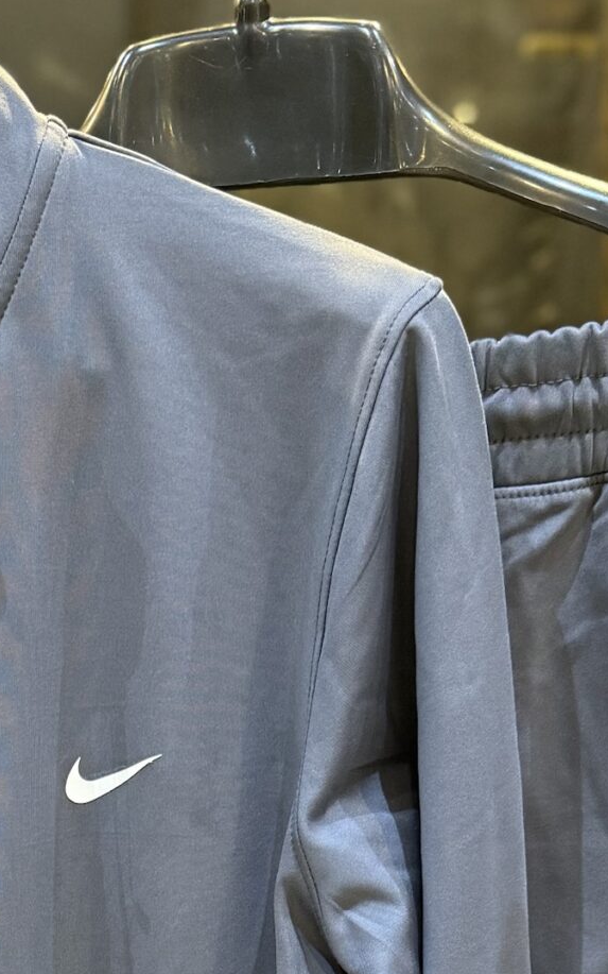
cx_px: 36
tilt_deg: -15.9
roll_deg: +1.3
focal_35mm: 71
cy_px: 1237
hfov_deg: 18.0
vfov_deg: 25.3
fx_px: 1883
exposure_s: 1/50
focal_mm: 6.76
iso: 400
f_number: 1.78
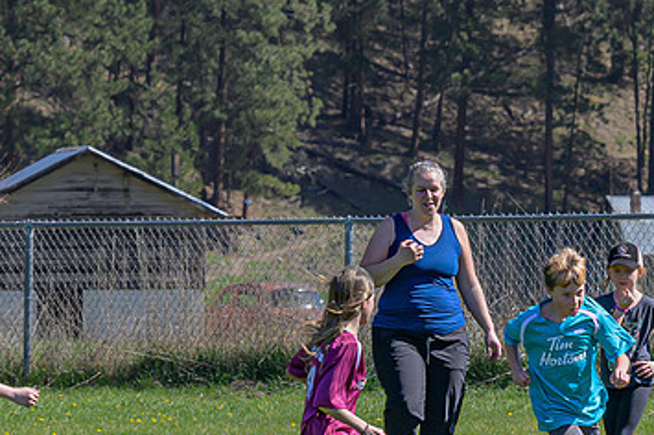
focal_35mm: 519
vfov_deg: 2.6
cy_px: 400
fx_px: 9420
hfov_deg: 4.0
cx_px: 641
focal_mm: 120
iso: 220
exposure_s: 1/500
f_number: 6.3
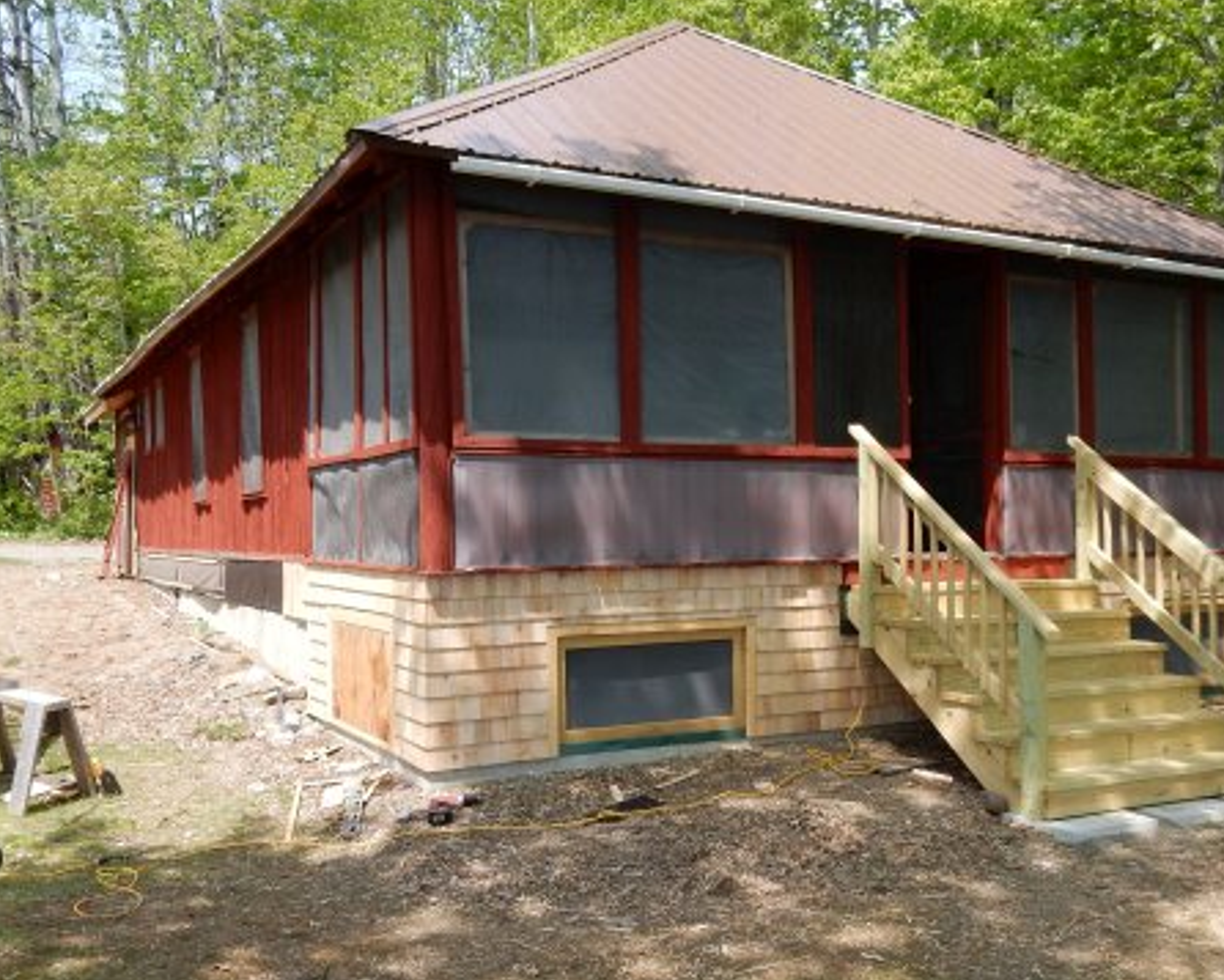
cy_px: 522
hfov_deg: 51.4
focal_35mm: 35
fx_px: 1268
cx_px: 675
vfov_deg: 42.2
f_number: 3.7
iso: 125
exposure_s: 1/400
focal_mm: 4.5
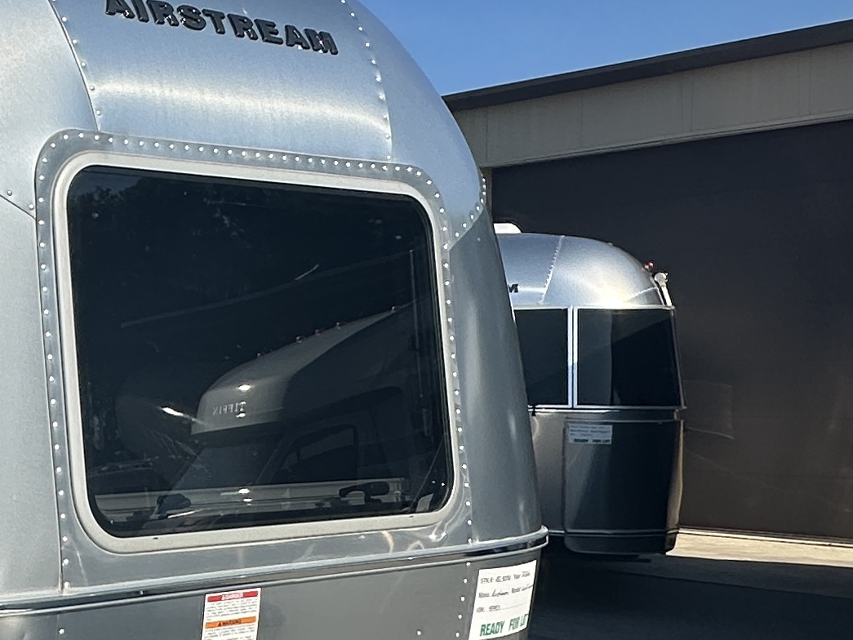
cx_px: -336
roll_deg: -1.9
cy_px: 371
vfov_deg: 27.0
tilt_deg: +0.5
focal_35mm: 54
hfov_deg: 27.6
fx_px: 1331
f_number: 2.2
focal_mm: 2.22
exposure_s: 1/2681
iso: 50
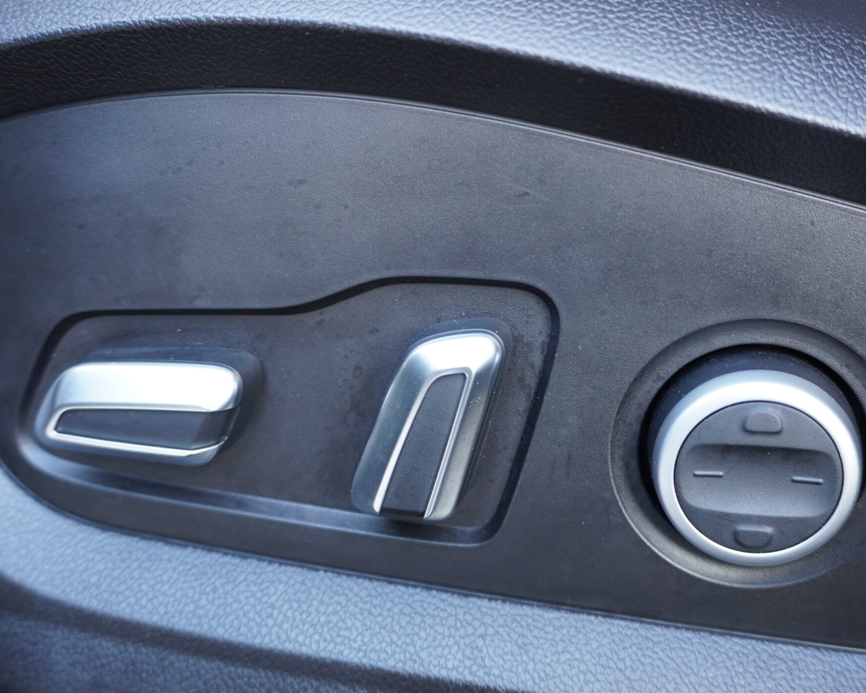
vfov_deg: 36.5
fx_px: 1051
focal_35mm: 41
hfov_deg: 44.7
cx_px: 495
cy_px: 335
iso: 1000
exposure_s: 1/60
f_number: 4
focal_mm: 20
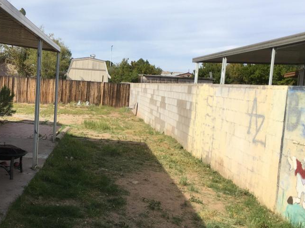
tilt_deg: -5.2
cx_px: 84
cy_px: 119
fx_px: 405
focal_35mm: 46
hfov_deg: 40.3
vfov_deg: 31.5
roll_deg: -3.0
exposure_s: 1/1832
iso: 25
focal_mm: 4.15
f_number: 2.2
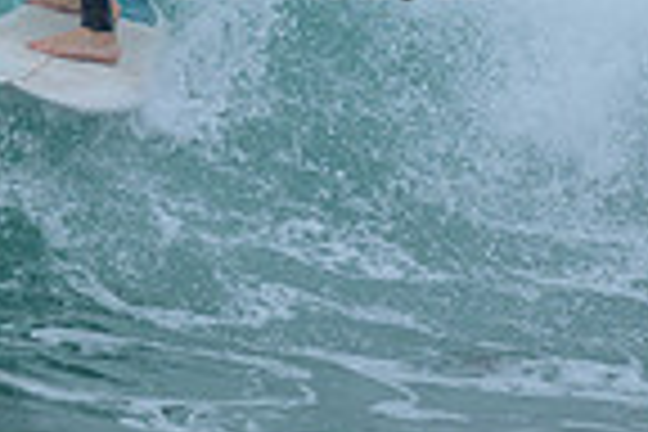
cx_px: 4
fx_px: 57955
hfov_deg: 0.6
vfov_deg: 0.4
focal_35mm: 3220
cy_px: -110
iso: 250
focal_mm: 800
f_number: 6.3
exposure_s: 1/2000
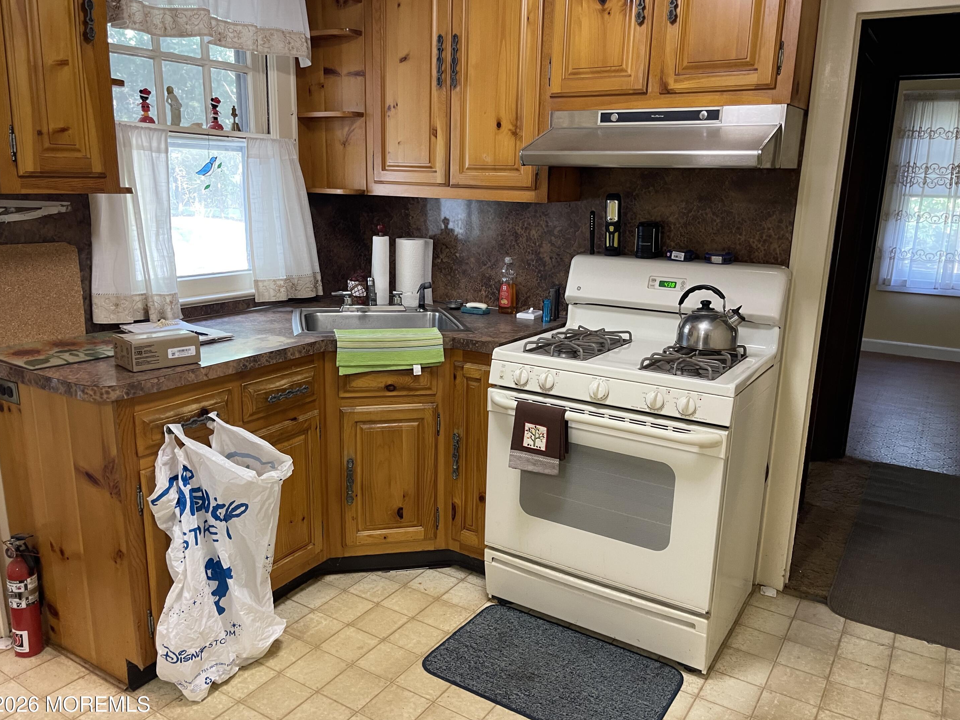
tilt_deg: -14.9
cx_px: 475
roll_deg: -1.7
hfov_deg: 67.3
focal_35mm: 26
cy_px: 364
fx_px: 721
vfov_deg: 53.1
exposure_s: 1/60
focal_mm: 5.1
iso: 250
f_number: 1.6
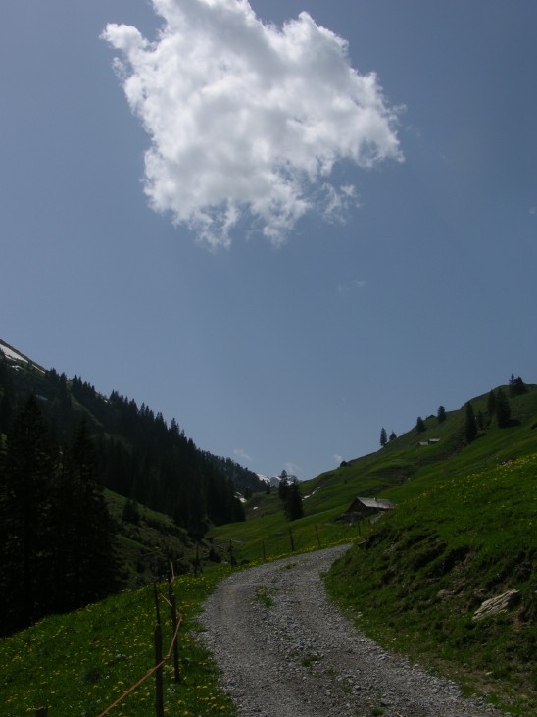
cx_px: 260
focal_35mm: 41
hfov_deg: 35.1
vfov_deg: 45.8
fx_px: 848
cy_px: 343
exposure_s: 1/446
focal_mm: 10
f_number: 7.2
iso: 50
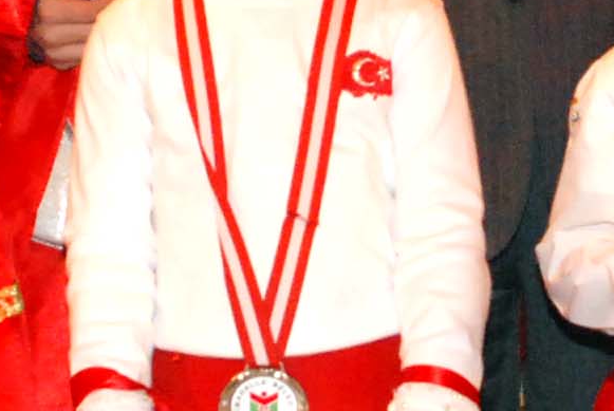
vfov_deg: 5.3
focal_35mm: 260
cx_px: 529
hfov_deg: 7.9
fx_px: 4440
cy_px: 22
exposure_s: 1/60
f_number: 7.1
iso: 800
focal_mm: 26
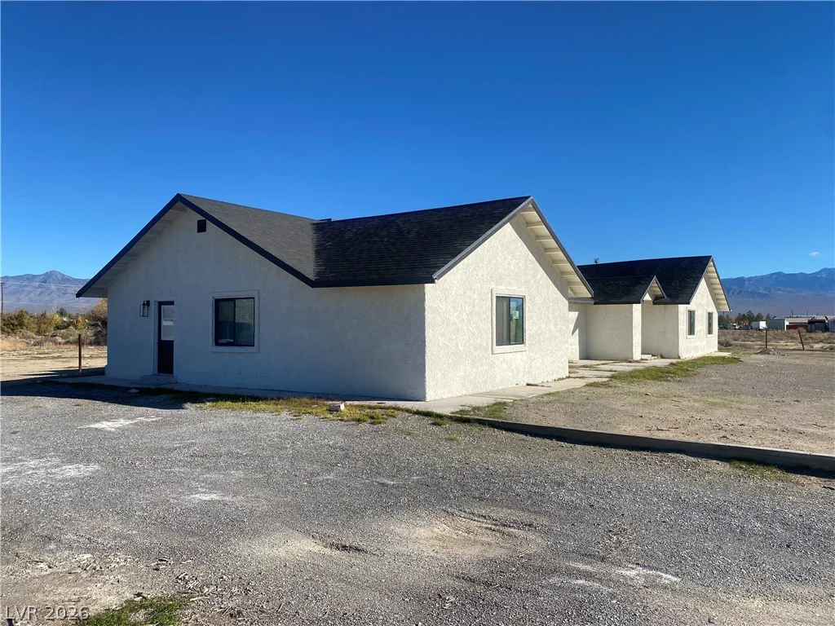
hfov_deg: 67.3
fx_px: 627
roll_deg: -0.3
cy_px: 313
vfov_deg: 53.1
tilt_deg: +1.3
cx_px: 418
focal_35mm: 26
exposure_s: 1/3731
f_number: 1.8
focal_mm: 4.25
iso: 32
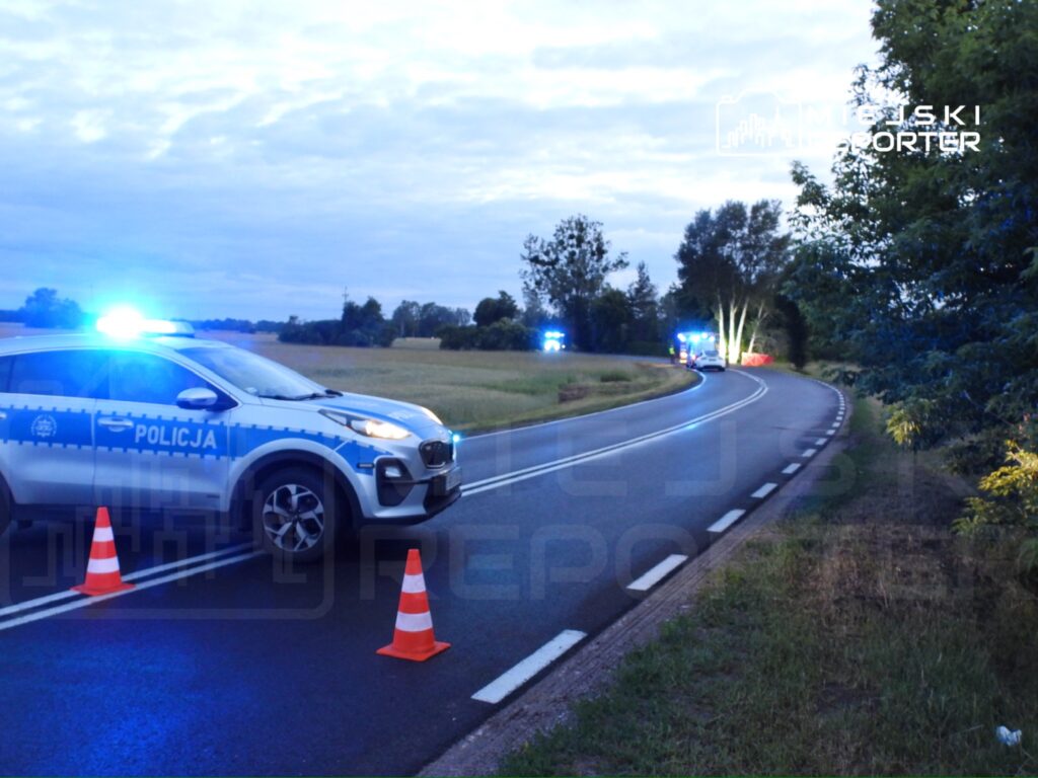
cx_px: 519
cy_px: 389
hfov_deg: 60.0
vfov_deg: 46.8
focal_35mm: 30
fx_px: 900
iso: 400
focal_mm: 5.4
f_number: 3.2
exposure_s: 1/8
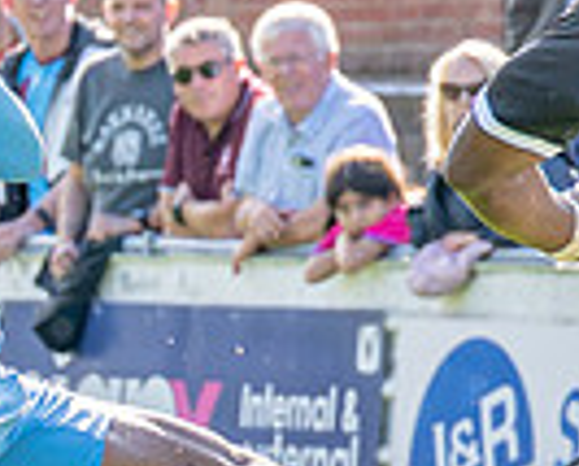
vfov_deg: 1.7
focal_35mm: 912
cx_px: -194
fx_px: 15663
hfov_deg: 2.1
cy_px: 359
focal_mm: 86
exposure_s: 1/2500
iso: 400
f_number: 4
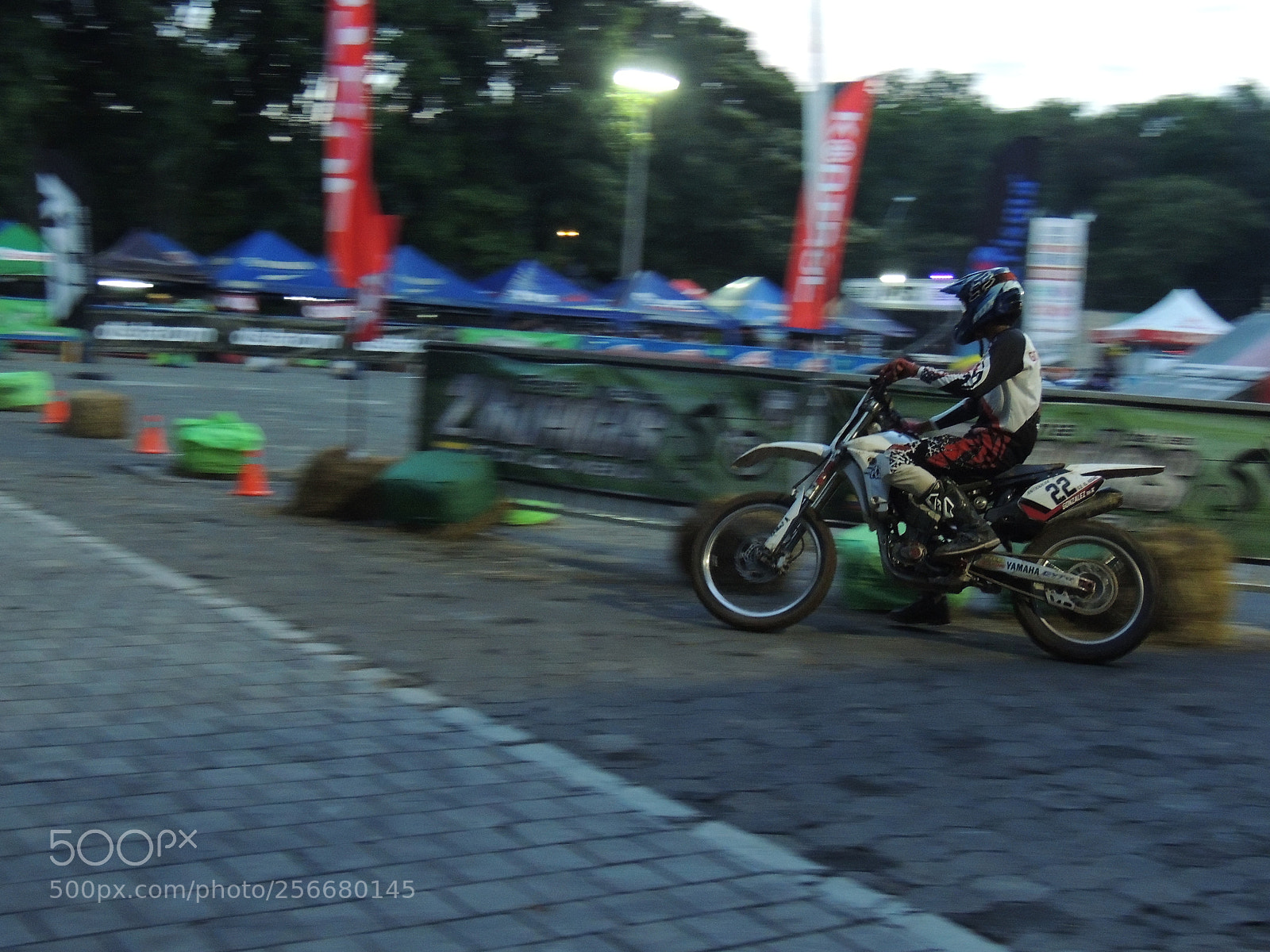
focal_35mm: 47
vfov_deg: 30.9
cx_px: 635
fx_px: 1724
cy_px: 476
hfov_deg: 40.4
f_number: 3.5
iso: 800
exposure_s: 1/60
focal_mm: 8.3
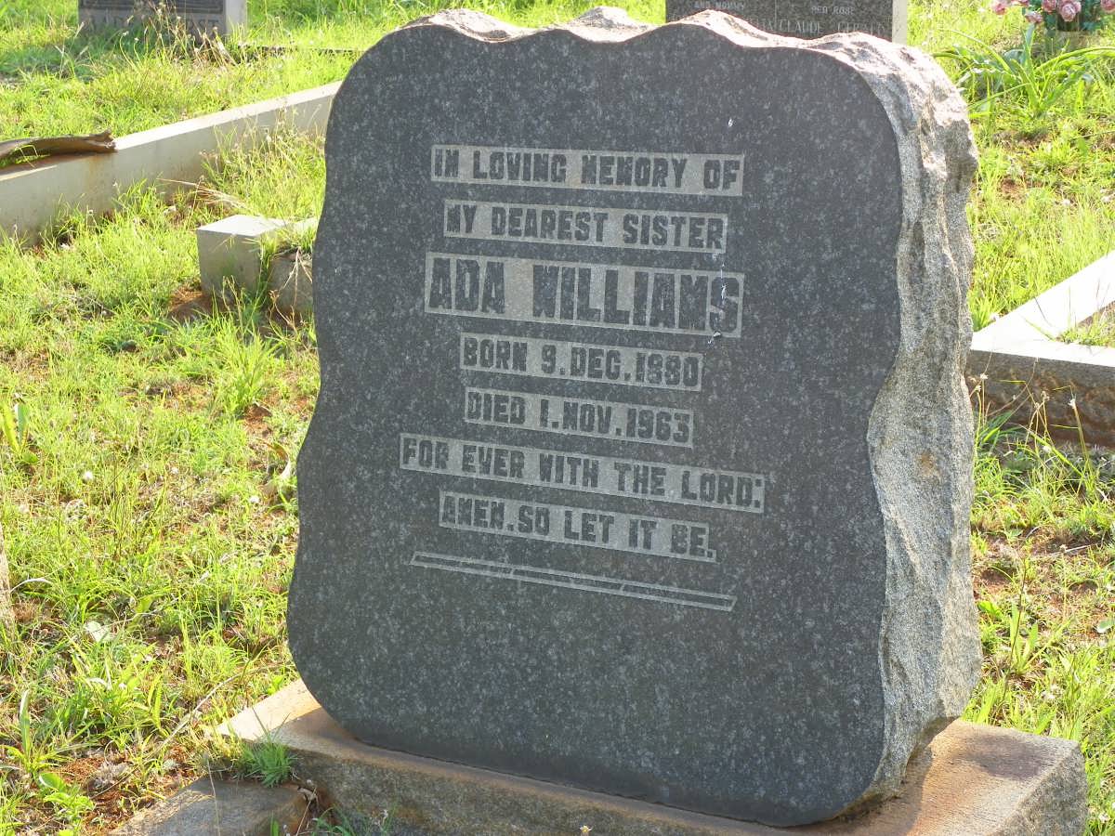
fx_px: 2416
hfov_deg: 26.0
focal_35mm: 75
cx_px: 558
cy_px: 418
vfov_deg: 19.6
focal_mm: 13.4
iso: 64
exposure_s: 1/80
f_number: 4
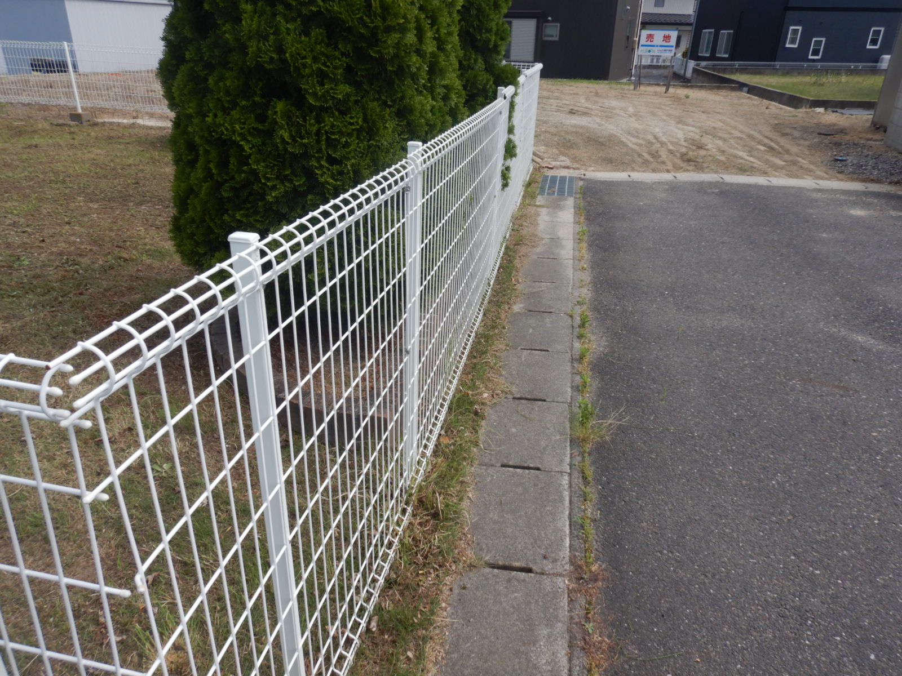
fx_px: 625
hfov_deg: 71.6
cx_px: 451
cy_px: 338
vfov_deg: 56.8
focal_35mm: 24
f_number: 4.1
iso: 125
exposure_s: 1/800
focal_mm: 4.3
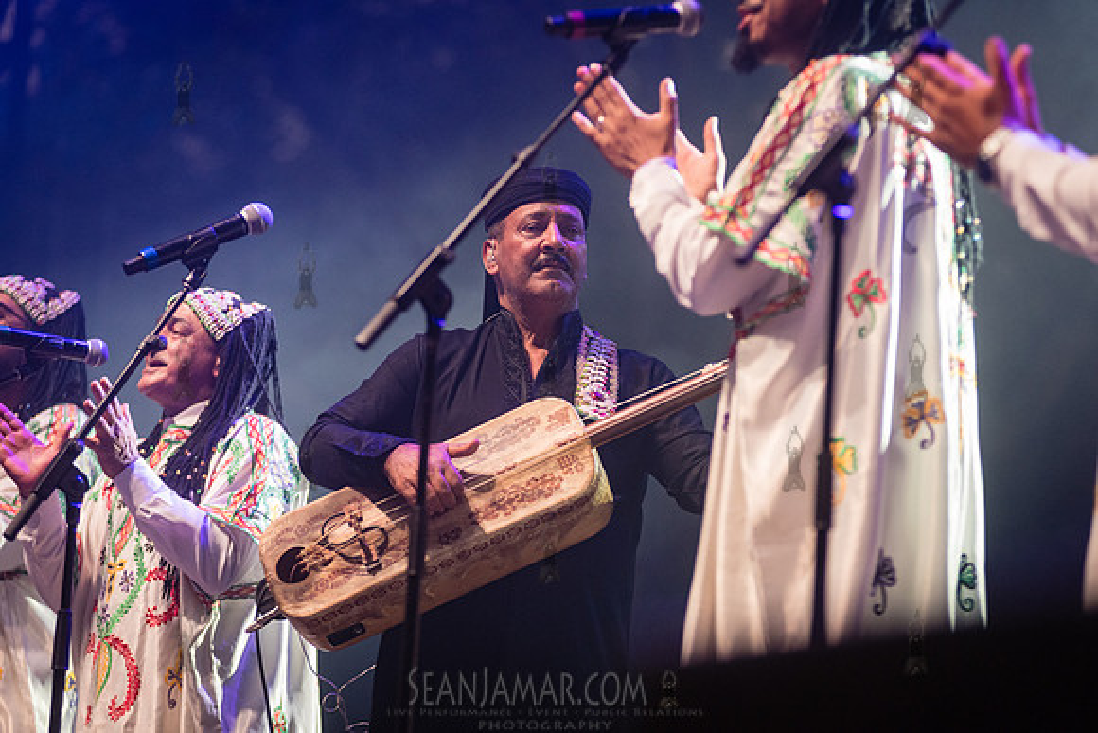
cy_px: 366
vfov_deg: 10.2
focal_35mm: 135
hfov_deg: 15.2
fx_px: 4118
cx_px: 549
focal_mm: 135
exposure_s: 1/800
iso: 2500
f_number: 3.2
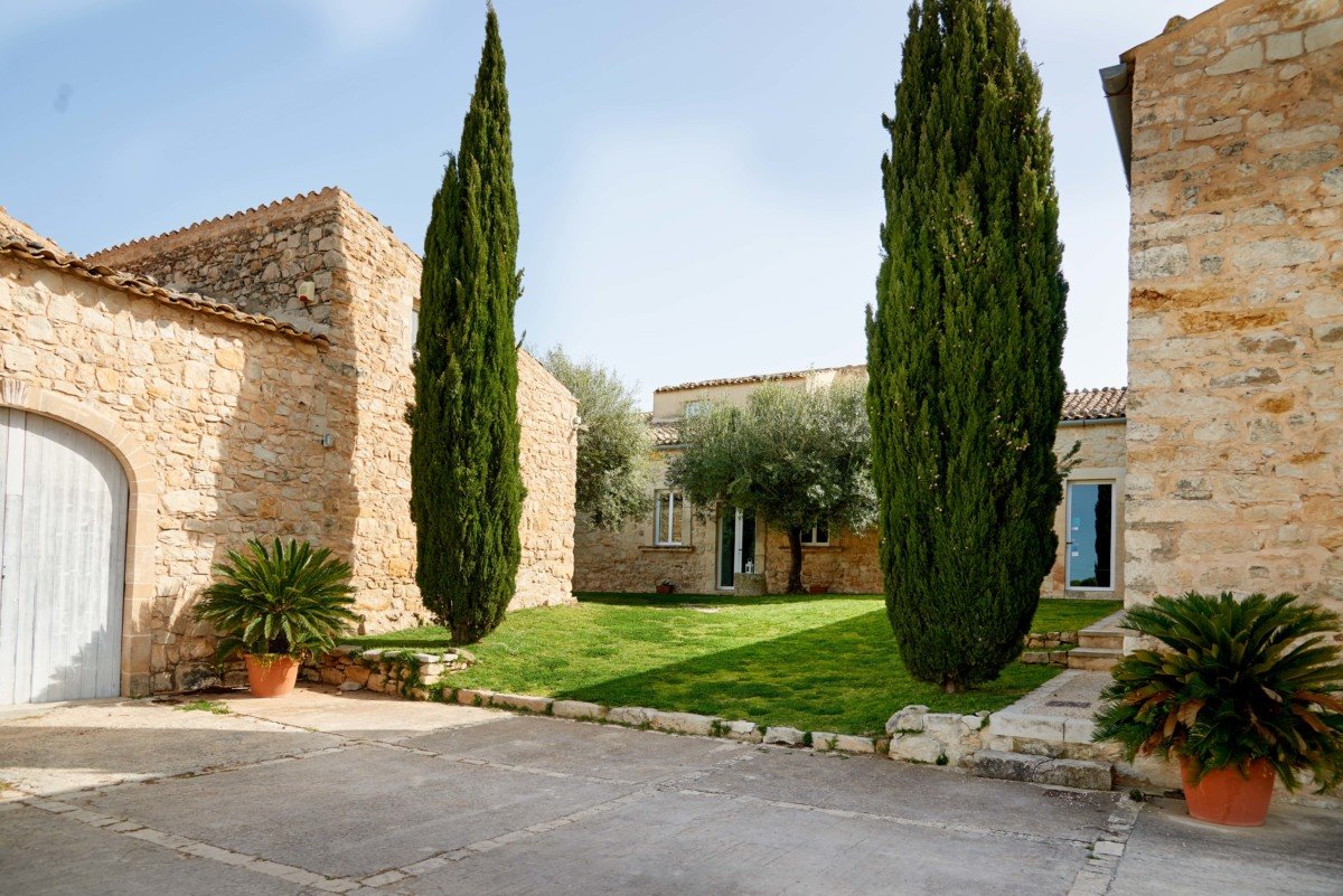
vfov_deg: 53.2
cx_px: 672
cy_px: 448
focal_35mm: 24
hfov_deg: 73.7
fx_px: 896
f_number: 6.3
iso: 100
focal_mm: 24
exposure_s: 1/320
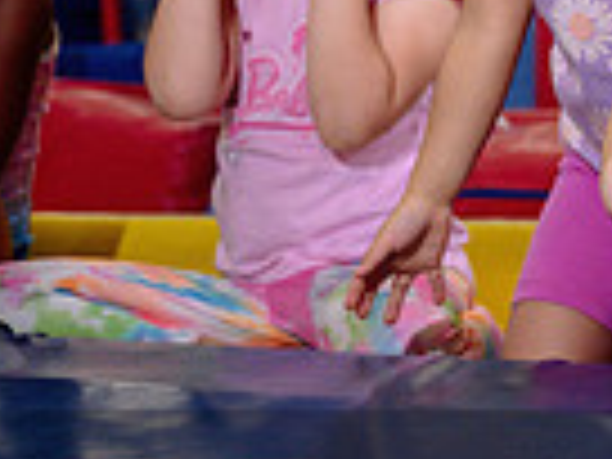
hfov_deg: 9.2
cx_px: 1157
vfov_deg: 7.2
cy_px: -57
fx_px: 3624
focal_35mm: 205
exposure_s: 1/400
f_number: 3.5
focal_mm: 48
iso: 1600
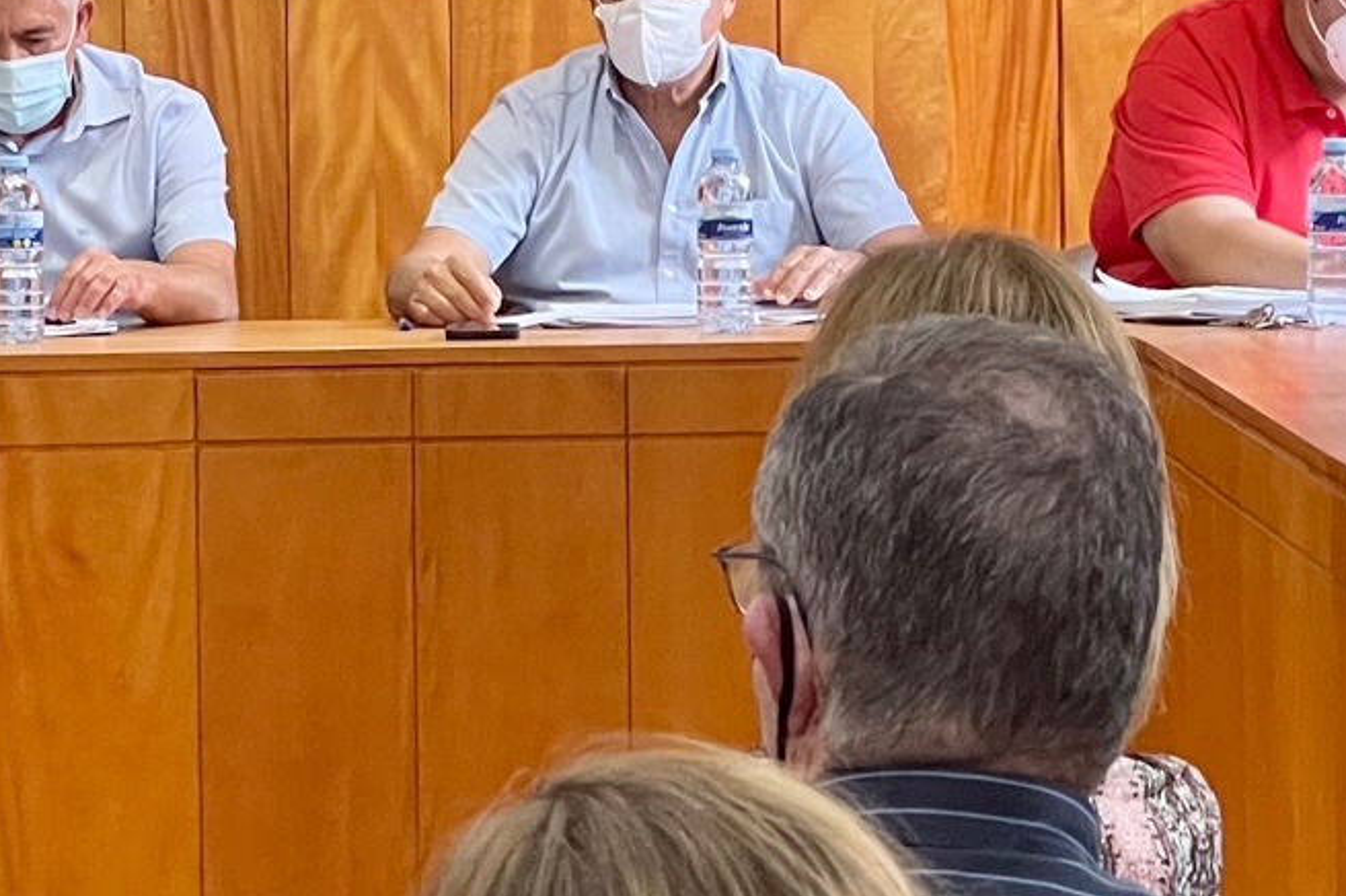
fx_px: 7661
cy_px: -16
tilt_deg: -1.5
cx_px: 438
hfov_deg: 10.0
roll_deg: +1.0
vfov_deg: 6.7
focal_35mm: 205
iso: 200
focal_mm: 7.5
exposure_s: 1/50
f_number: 2.2
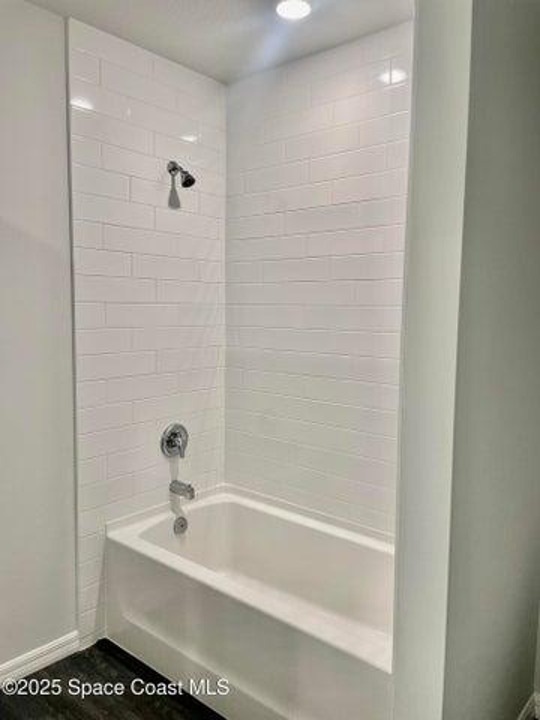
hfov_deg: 53.1
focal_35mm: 26
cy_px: 360
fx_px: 541
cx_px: 270
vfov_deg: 67.3
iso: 100
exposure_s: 1/120
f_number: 1.6
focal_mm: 4.2
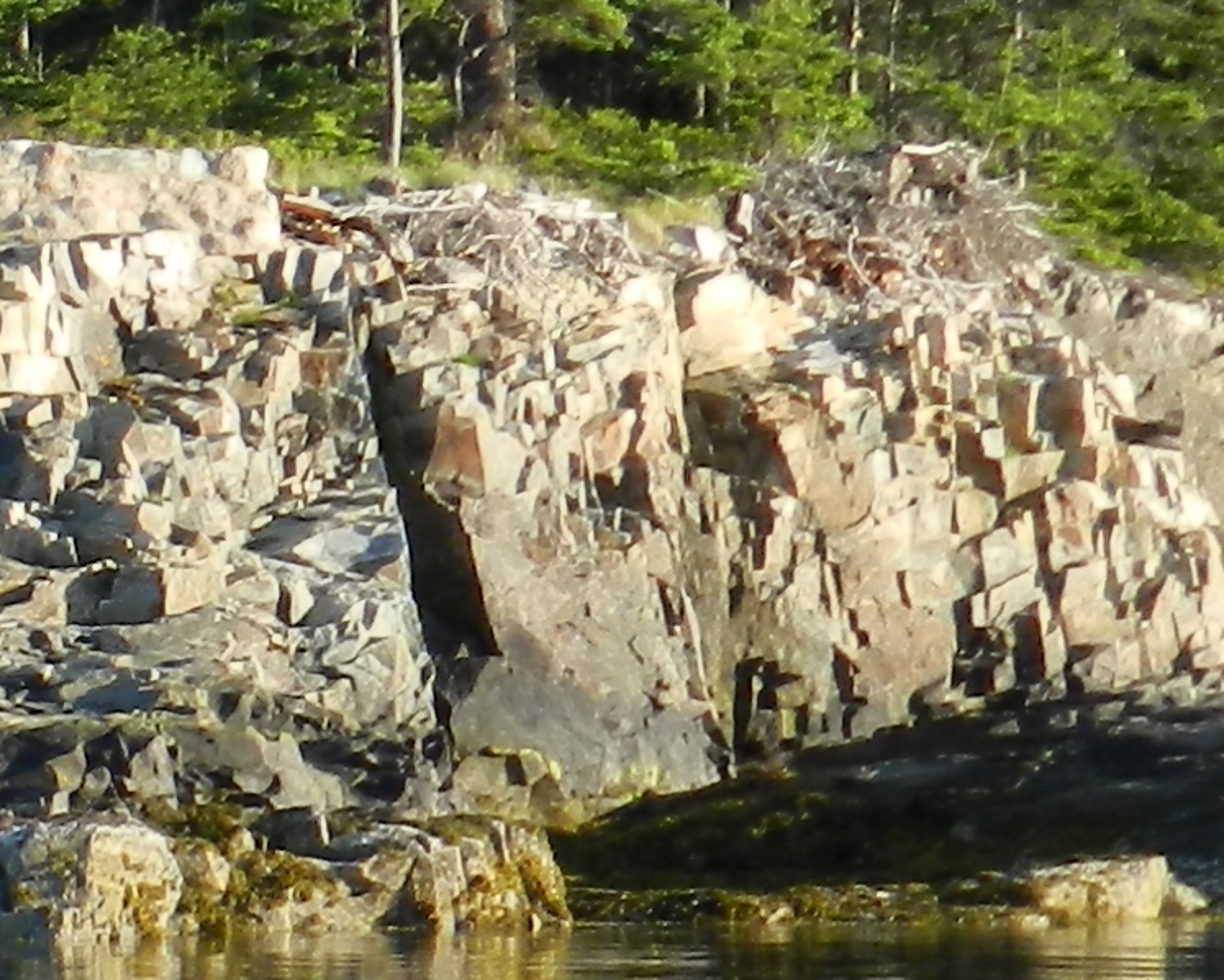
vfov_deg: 5.6
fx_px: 10037
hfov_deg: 6.8
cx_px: -1047
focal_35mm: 277
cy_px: 608
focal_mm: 9.4
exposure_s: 1/320
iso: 160
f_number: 4.4
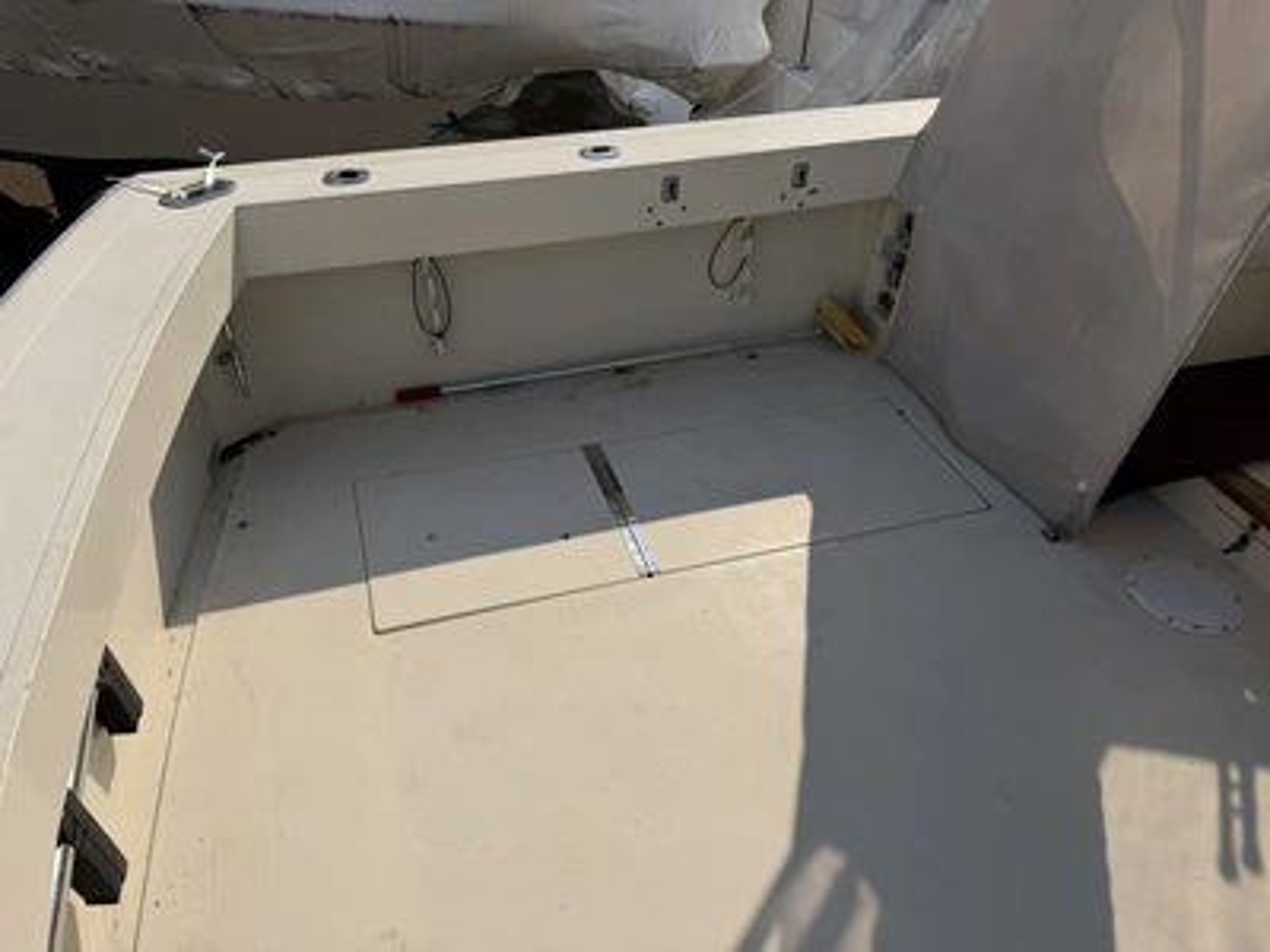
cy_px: 476
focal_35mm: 24
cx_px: 635
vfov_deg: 56.8
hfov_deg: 71.6
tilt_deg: -39.3
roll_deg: -6.9
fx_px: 881
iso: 80
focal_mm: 6.76
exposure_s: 1/10309
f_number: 1.78
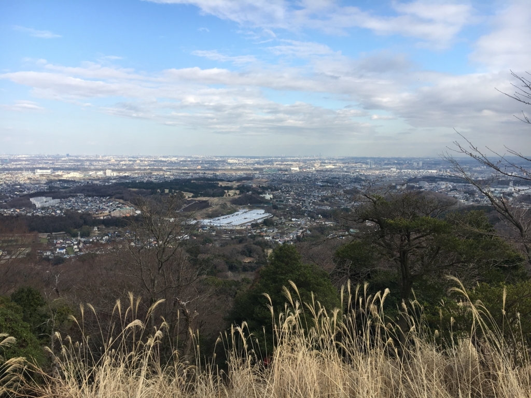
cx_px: 266
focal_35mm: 29
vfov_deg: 48.2
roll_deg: -0.8
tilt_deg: -6.6
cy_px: 199
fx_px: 445
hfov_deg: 61.7
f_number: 2.2
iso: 25
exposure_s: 1/1131
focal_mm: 4.15
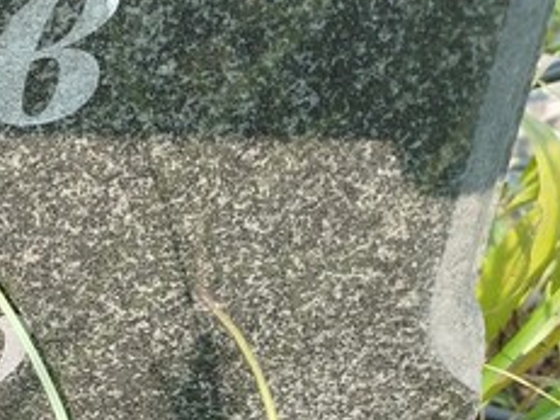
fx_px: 1342
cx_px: -344
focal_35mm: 83
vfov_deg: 17.5
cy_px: 384
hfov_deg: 19.6
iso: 50
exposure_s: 1/149
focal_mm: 5.31
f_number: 1.7
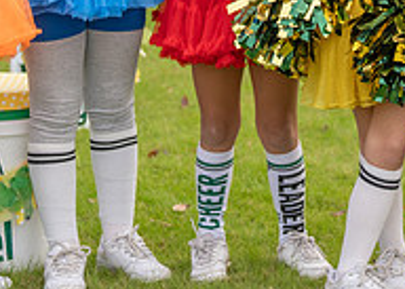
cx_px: 371
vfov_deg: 6.2
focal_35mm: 231
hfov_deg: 8.7
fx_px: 2656
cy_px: -68
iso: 200
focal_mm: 70
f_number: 2.8
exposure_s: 1/400
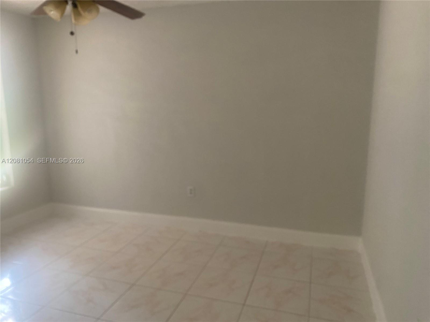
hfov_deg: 67.3
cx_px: 215
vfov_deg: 53.1
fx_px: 323
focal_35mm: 26
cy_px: 161
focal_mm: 4.25
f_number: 1.8
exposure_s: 1/60
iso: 200
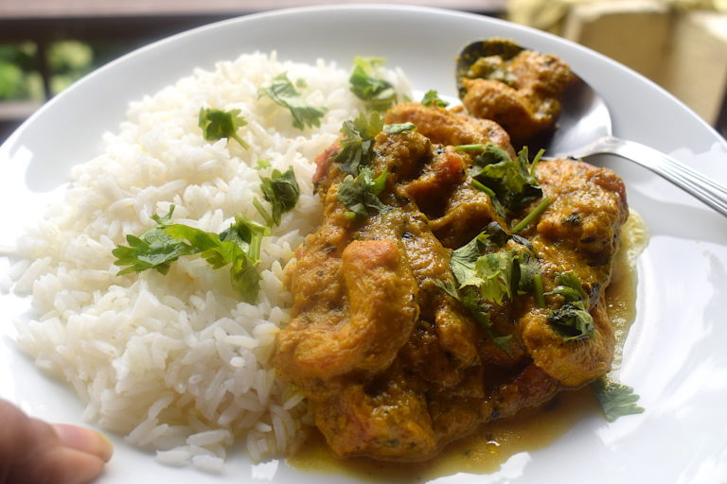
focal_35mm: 42
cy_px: 242
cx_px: 364
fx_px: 848
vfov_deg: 31.9
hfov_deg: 46.4
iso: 360
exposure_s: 1/250
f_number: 8
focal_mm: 28
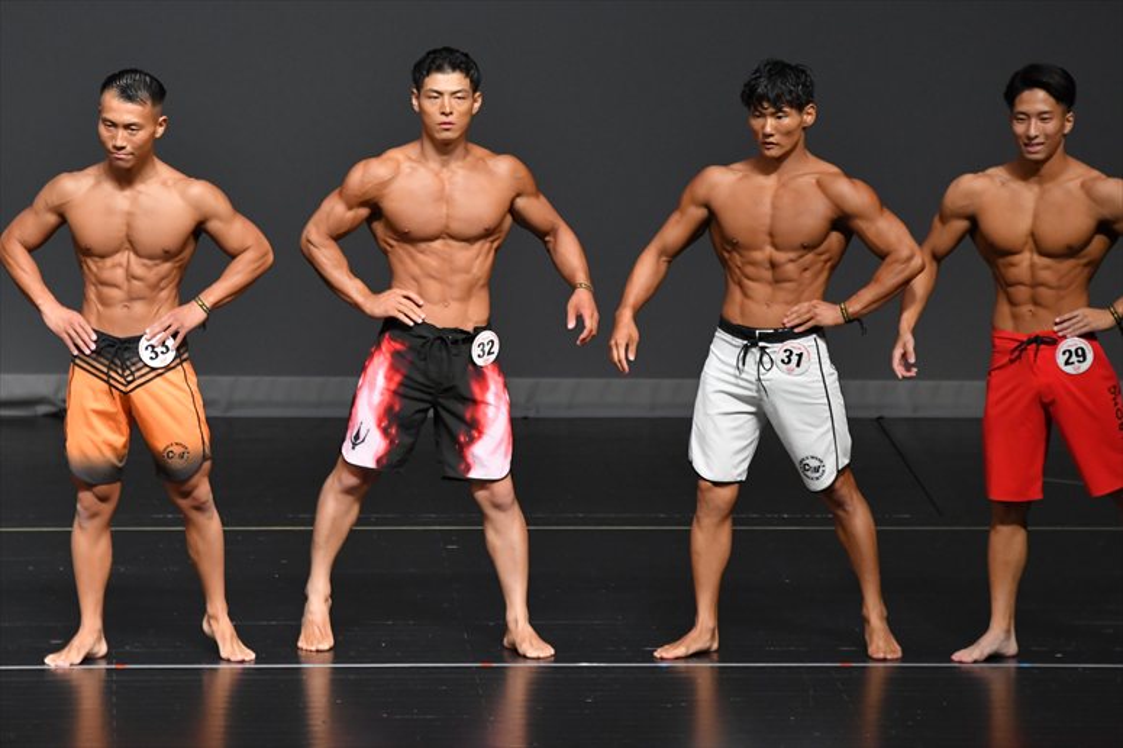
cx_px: 562
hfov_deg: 6.5
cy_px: 374
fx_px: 9822
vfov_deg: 4.4
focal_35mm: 315
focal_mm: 210
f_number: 5.6
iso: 3200
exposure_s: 1/400
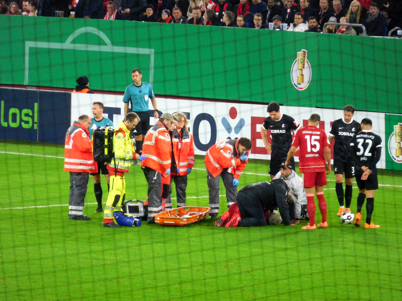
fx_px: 5807
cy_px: 150
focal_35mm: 500
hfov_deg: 4.0
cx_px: 201
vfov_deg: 3.0
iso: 560
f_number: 6.5
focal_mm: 90
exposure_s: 1/60
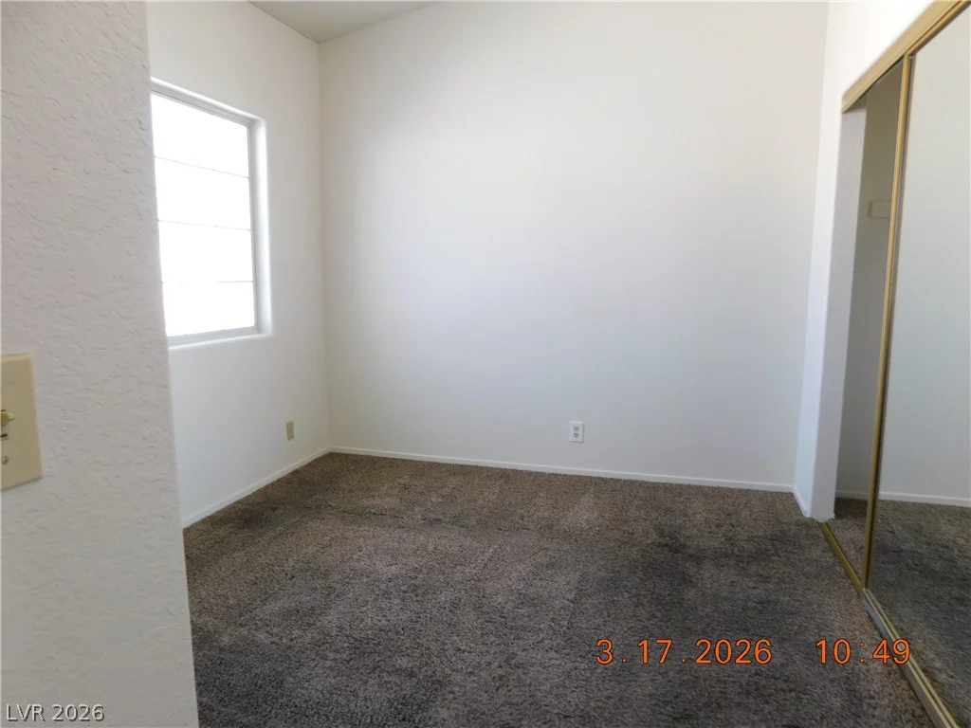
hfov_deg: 73.9
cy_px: 364
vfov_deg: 58.9
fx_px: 645
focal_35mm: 23
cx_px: 486
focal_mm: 4
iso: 125
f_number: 3
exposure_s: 1/50
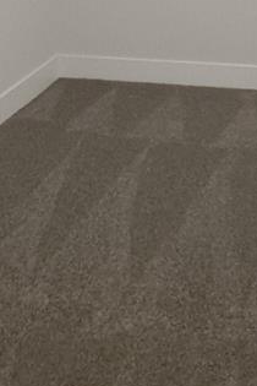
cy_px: -28
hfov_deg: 20.6
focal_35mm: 66
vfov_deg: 28.1
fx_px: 707
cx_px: 157
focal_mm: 1.74
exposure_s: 1/40
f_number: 2.2
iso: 200
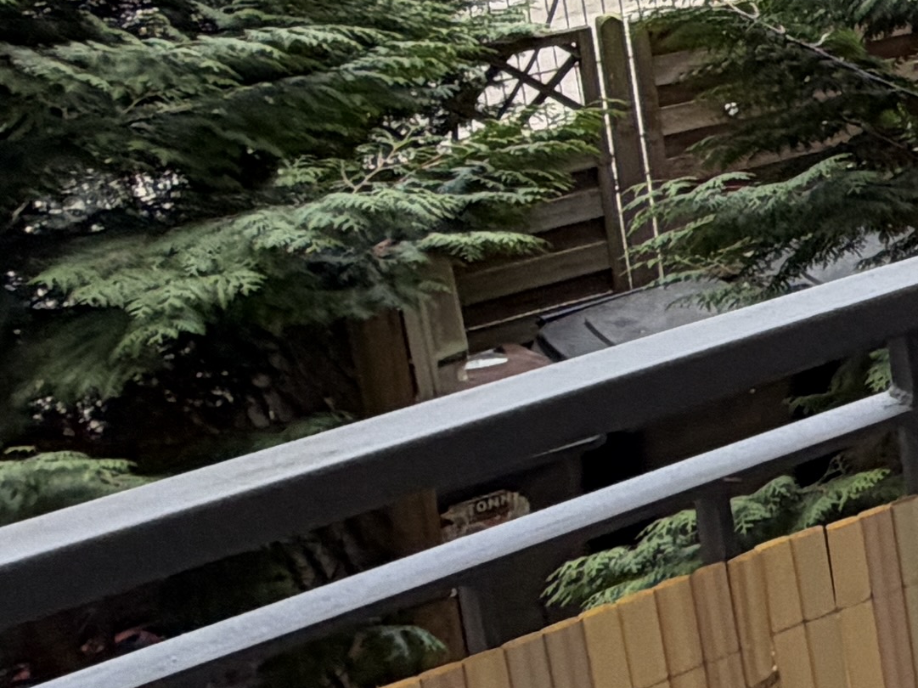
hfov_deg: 17.6
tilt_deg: -12.9
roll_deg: +0.3
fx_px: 1962
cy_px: -52
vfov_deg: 19.1
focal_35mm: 74
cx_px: 1882
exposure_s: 1/121
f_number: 2.2
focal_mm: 2.22
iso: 50
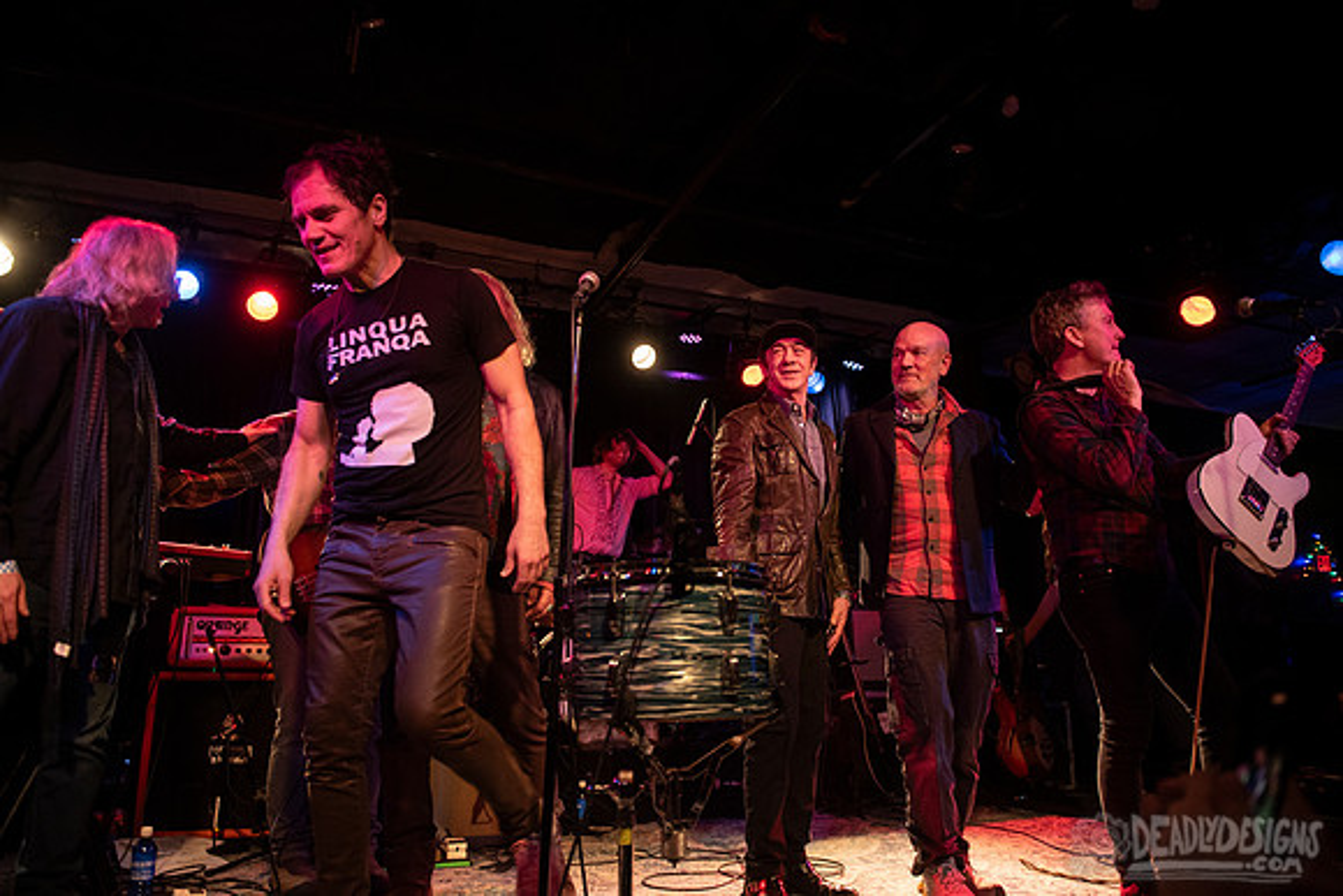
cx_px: 672
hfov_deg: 73.7
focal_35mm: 24
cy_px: 448
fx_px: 896
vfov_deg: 53.2
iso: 2000
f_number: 3.2
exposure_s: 1/200
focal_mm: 24
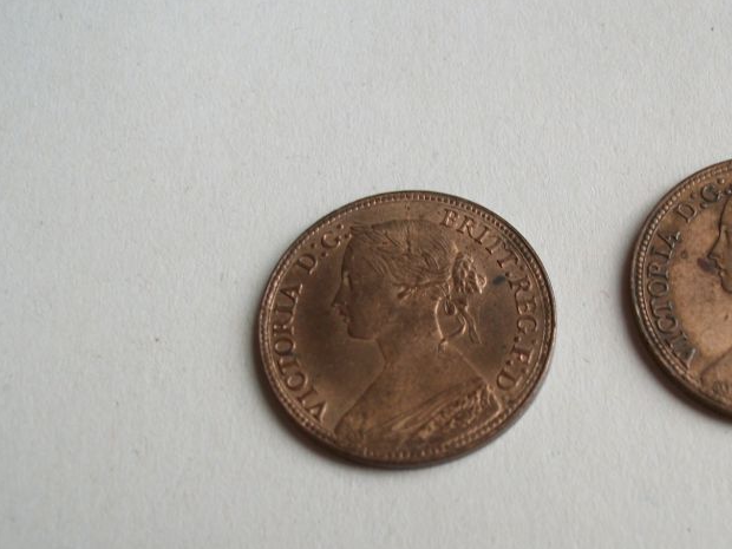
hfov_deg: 37.3
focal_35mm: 50
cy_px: 305
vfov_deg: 29.1
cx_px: 548
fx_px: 1057
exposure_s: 1/54.7
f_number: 2.9
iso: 80
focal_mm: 5.7
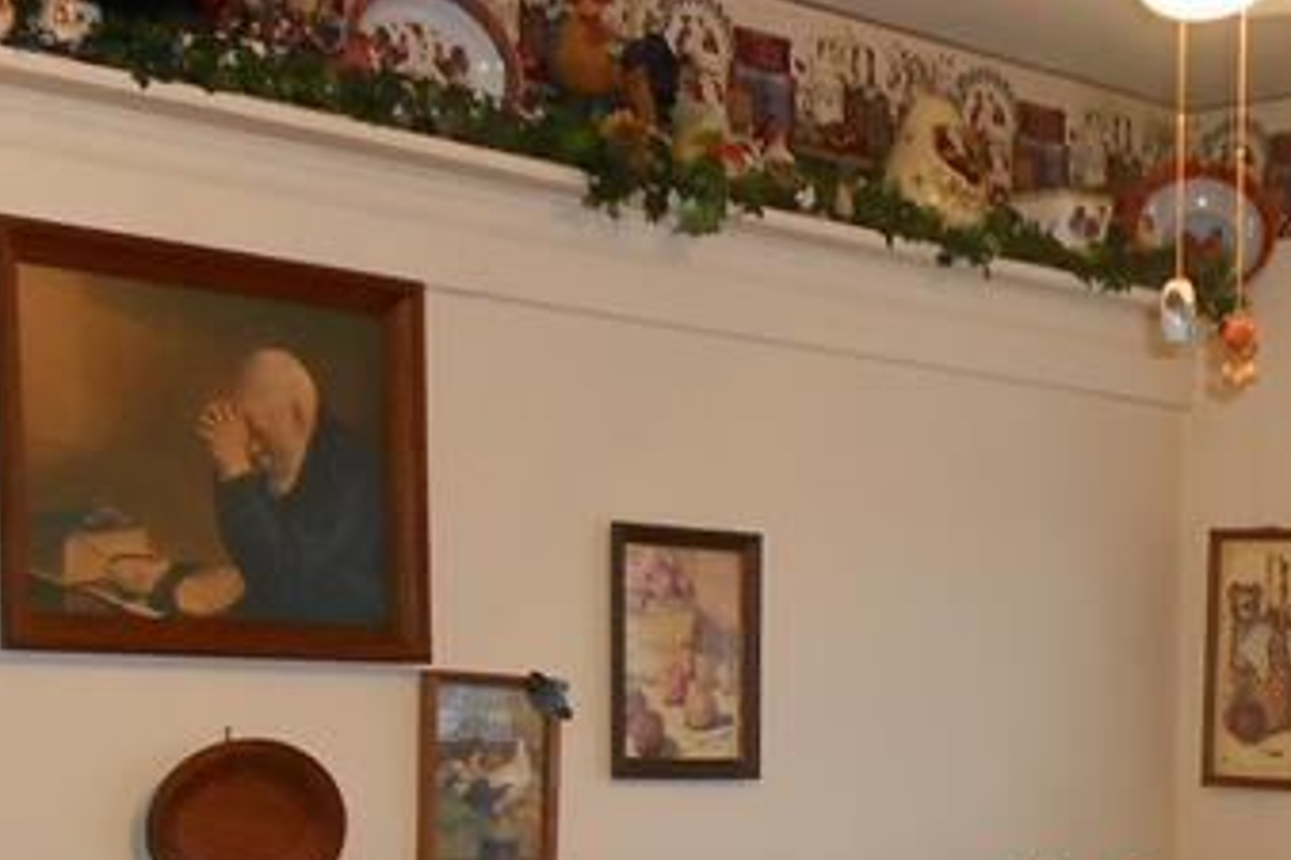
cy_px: 1246
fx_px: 2939
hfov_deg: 23.9
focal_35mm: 82
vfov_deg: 15.5
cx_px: 1222
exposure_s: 1/25
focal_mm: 4.6
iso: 250
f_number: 3.5
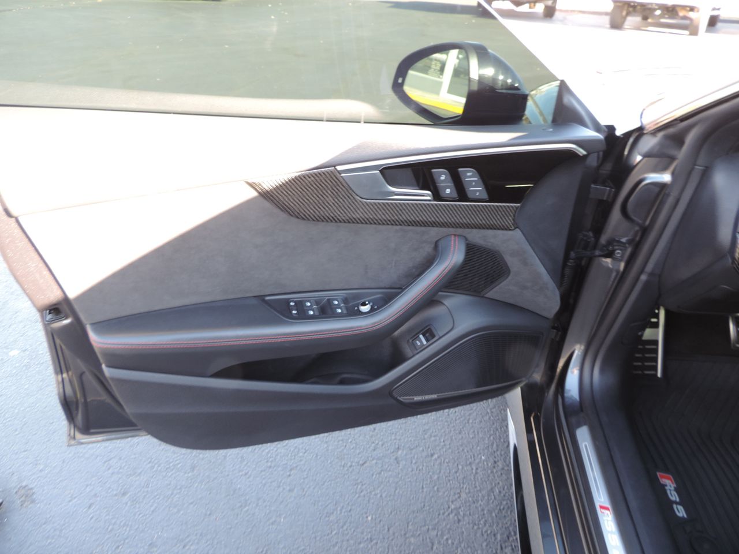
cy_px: 277
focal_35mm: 24
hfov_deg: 71.6
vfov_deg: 56.8
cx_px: 370
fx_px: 512
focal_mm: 4.3
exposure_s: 1/30
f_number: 3
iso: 100
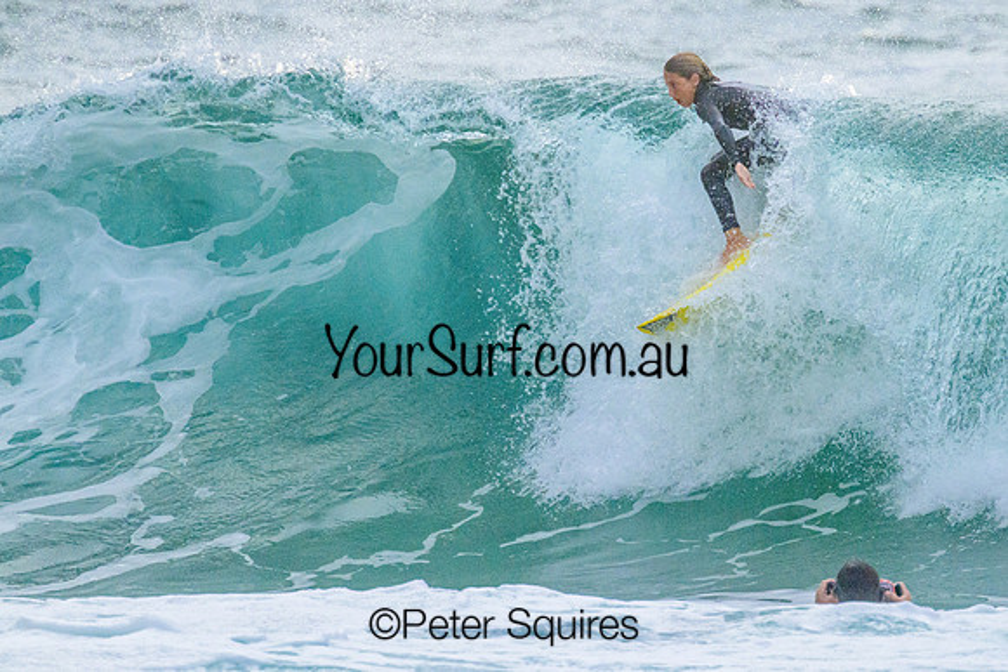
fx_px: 30824
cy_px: 220
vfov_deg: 1.3
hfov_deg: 1.9
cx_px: 678
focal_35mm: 1101
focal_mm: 800
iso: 2500
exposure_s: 1/2000
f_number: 11
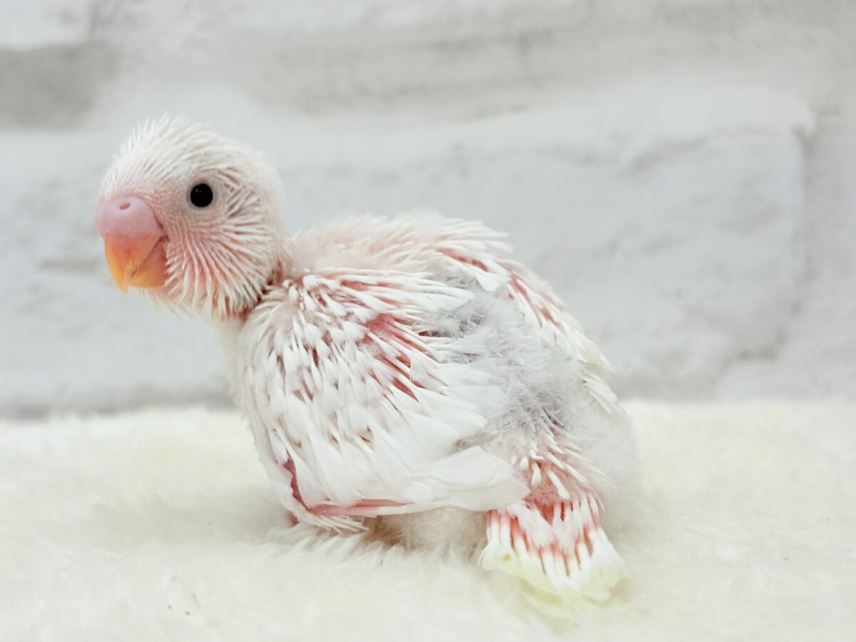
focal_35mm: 52
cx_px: 428
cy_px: 321
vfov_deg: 28.0
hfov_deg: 36.8
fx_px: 1286
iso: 50
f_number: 1.6
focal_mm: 5.96
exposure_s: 1/100
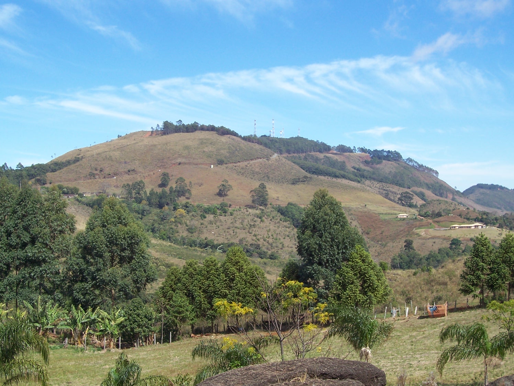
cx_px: 257
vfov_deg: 27.5
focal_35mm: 53
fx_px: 787
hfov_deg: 36.2
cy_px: 193
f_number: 6.7
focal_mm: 8.6
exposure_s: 1/250
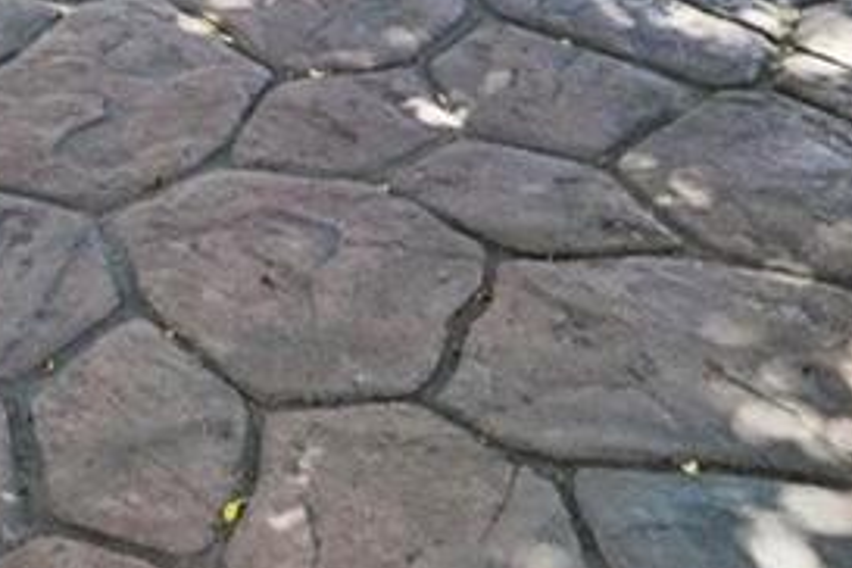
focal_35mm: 82
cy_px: -964
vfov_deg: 11.9
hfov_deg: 23.9
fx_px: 1941
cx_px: 53
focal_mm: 14
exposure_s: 1/20
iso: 64
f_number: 10
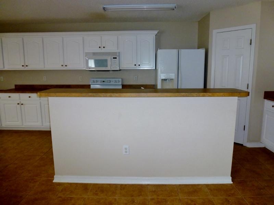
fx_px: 190
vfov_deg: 56.8
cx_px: 137
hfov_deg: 71.6
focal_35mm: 24
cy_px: 102
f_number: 3.3
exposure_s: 1/60
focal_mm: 4.3
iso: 160
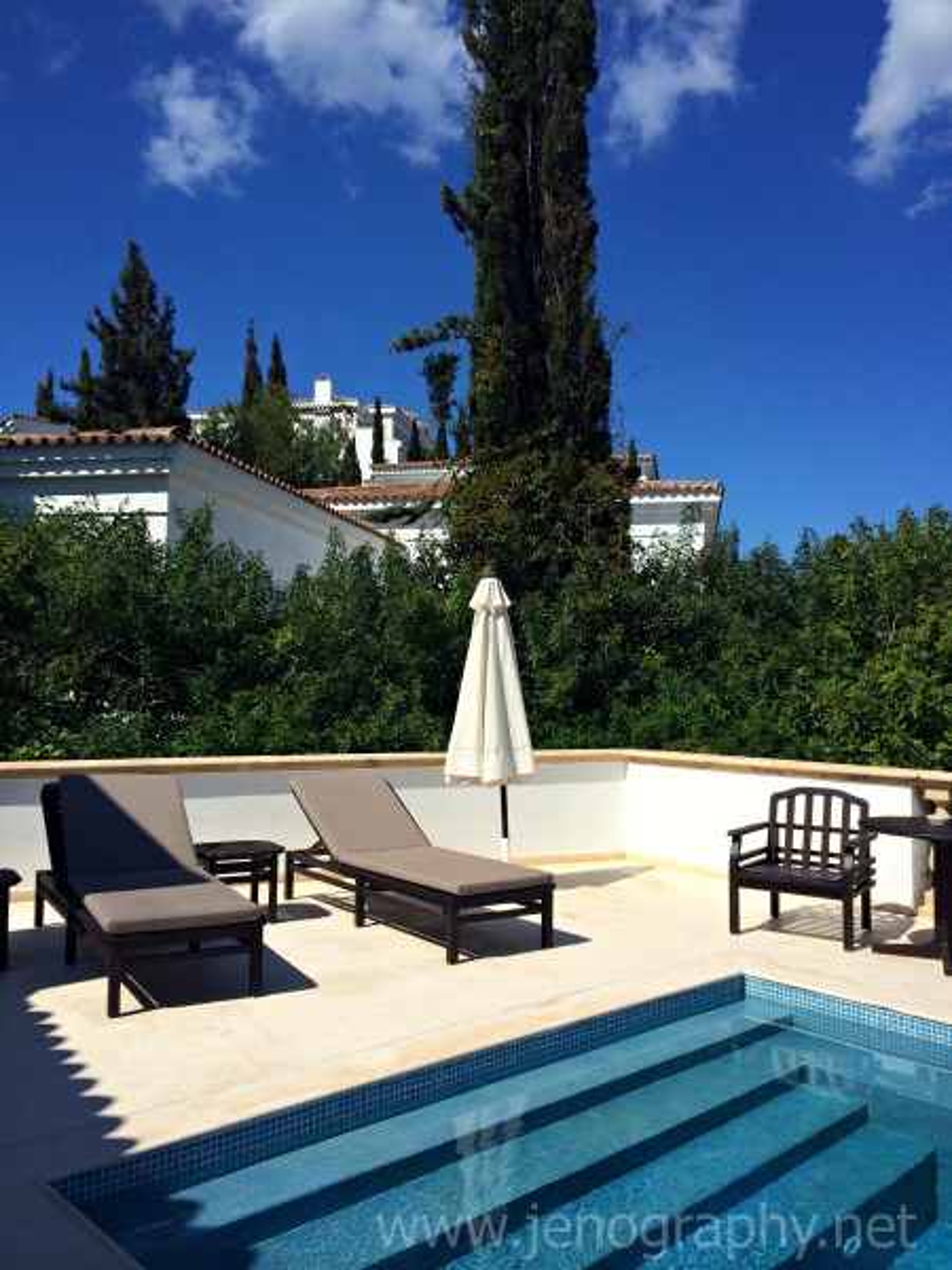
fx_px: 1100
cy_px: 635
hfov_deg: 46.8
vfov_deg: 60.0
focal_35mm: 30
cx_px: 476
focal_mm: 4.12
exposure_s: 1/5128
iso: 40
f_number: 2.2
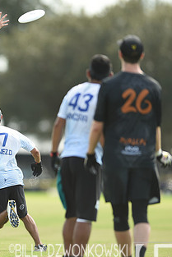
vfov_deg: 2.8
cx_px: -44
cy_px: 126
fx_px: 5297
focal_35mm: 740
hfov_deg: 1.9
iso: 160
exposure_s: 1/1000
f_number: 2.8
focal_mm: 400
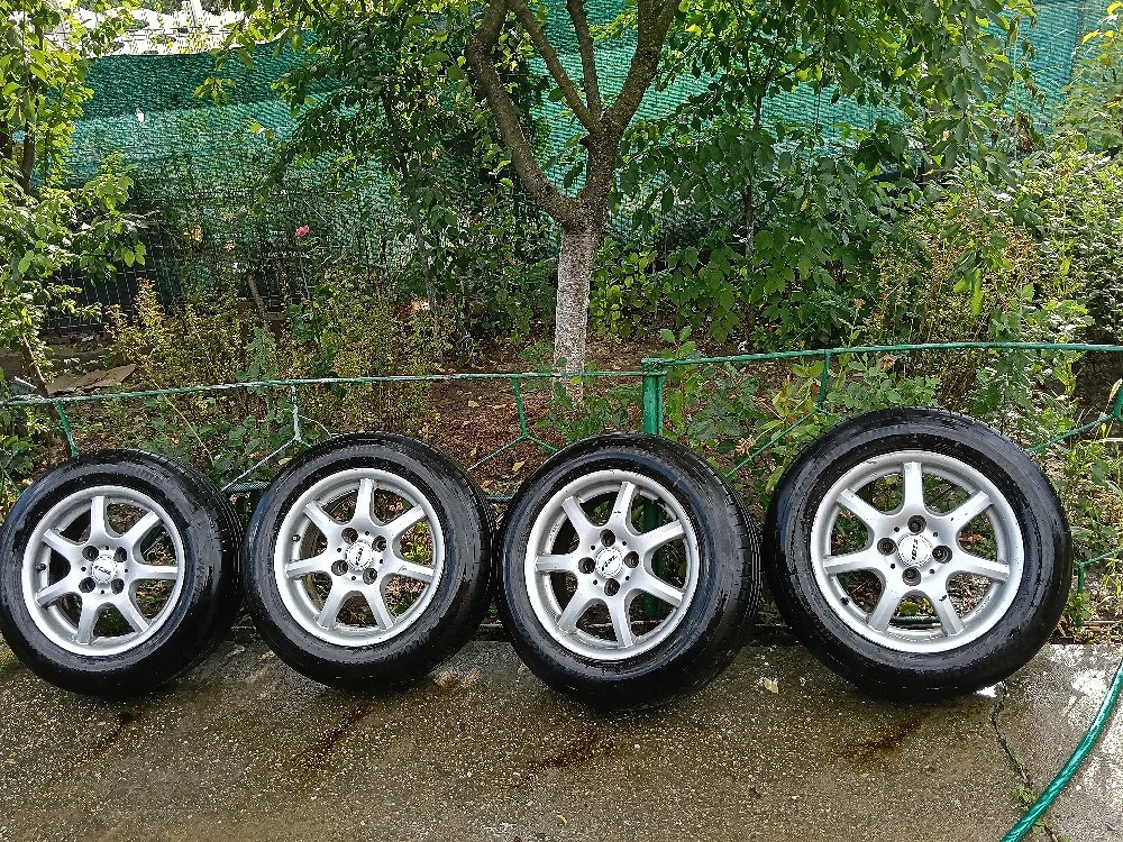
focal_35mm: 27
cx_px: 562
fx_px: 876
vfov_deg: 51.4
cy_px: 421
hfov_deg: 65.3
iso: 50
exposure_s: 1/139
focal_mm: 3.98
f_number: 1.8
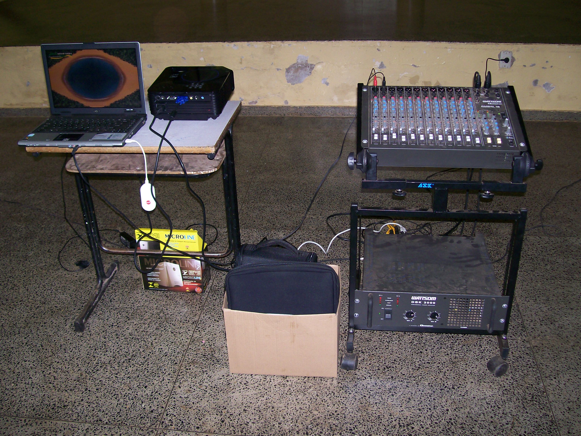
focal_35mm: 36
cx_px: 290
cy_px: 218
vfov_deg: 39.7
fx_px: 604
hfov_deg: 51.4
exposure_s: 1/64
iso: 80
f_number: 2.7
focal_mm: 6
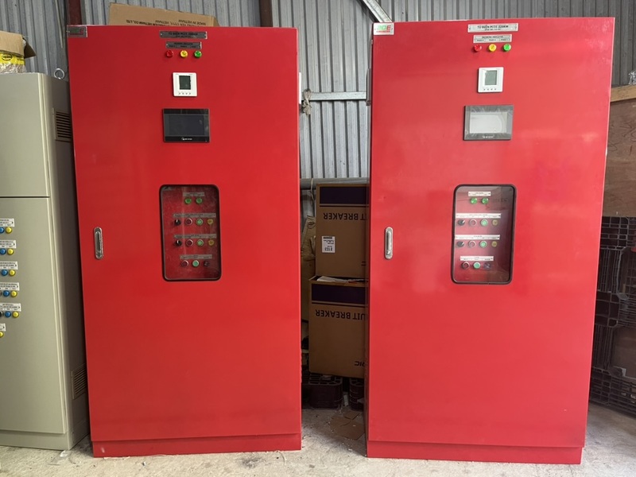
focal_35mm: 26
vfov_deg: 53.1
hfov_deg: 67.3
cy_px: 238
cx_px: 318
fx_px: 478
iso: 125
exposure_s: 1/67
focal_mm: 5.1
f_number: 1.6
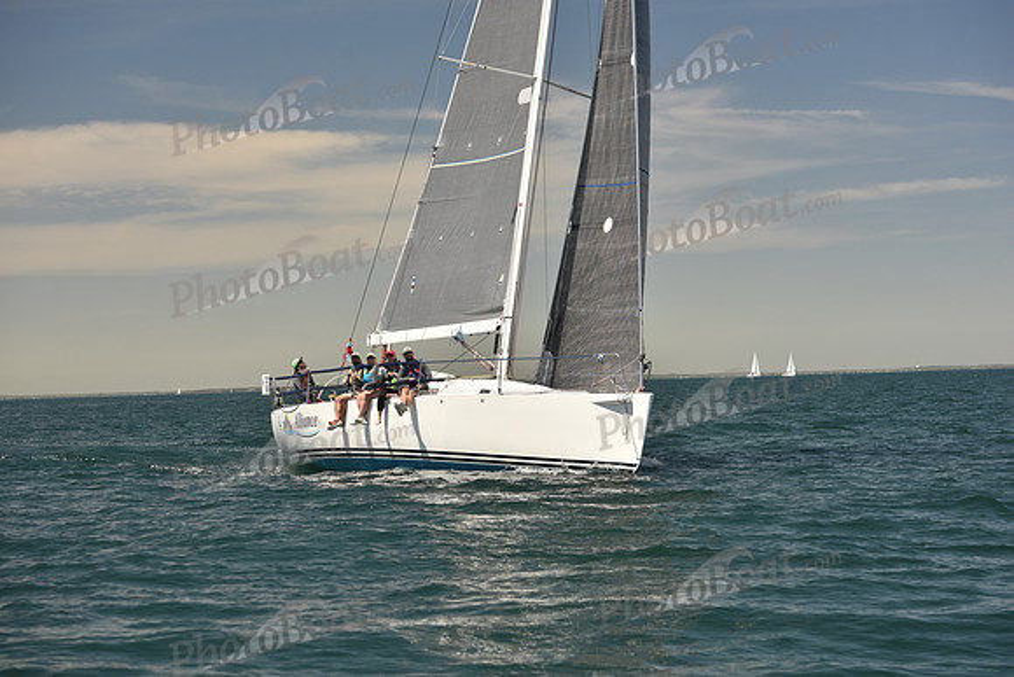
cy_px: 338
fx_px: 2535
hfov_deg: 22.6
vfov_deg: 15.2
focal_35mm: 90
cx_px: 507
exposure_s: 1/800
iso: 250
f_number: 5
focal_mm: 90
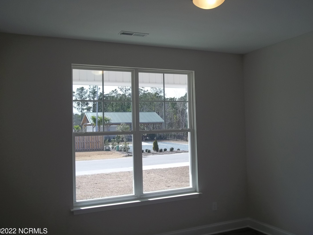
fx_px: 307
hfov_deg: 53.9
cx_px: 161
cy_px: 118
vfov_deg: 41.8
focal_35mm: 34
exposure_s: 1/400
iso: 64
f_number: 2.9
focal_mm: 5.7
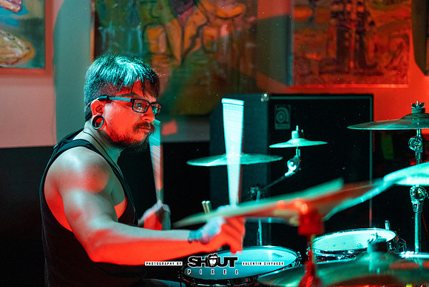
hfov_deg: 36.2
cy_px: 129
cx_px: 193
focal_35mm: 55
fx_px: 655
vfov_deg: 24.6
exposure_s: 1/200
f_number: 1.8
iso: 4000
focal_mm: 50
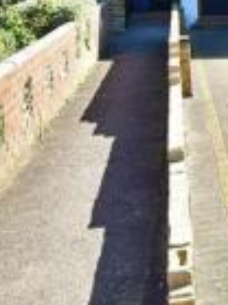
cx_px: 406
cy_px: -19
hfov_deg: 17.6
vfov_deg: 26.6
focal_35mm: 68
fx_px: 598
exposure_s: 1/320
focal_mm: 10
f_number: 9
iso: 320
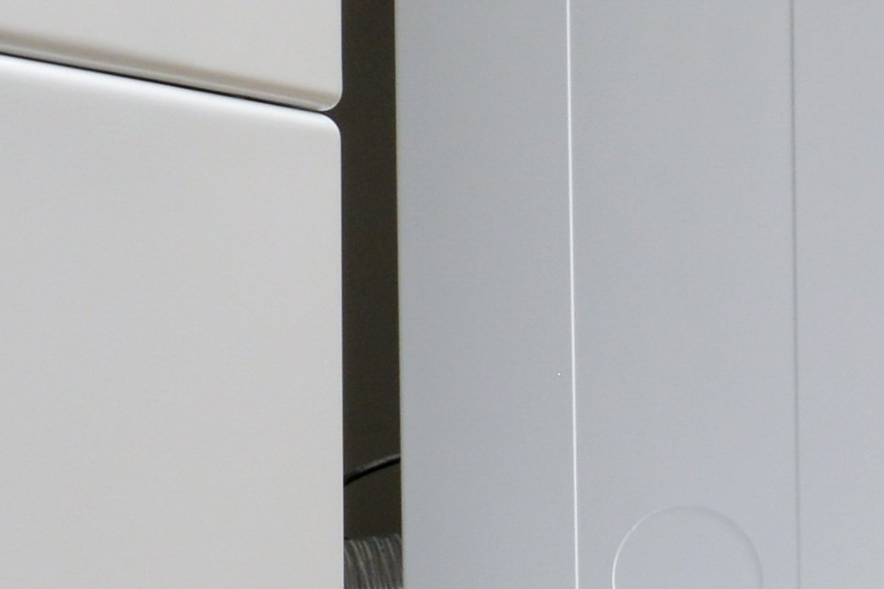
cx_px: 2531
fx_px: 4445
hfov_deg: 9.3
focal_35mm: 181
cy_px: 1180
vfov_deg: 7.3
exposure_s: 1/10
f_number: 13
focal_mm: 24
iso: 640
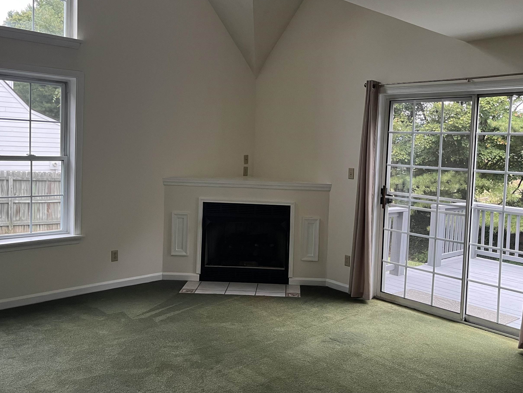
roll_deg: -1.8
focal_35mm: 33
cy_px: 174
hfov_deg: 55.3
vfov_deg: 42.9
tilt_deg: -2.8
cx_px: 284
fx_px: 499
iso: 200
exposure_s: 1/60
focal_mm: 5.1
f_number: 1.6
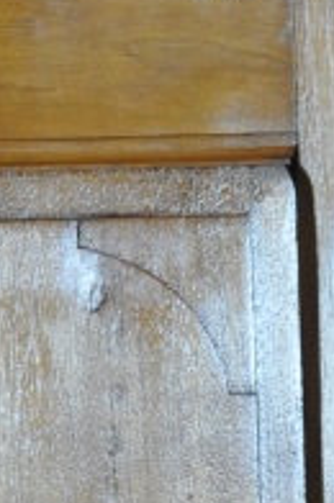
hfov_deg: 4.4
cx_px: 12
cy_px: -38
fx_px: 4371
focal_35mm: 313
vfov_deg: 6.6
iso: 800
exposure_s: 1/40
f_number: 6.3
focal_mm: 34
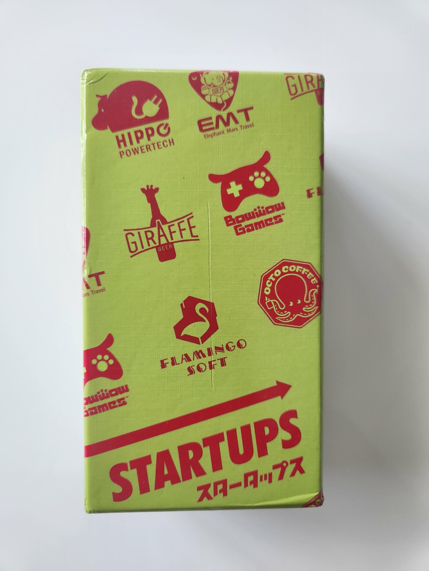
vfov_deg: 73.9
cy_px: 286
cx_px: 214
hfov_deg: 58.9
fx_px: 380
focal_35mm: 23
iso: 125
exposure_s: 1/100
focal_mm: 5.4
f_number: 1.8
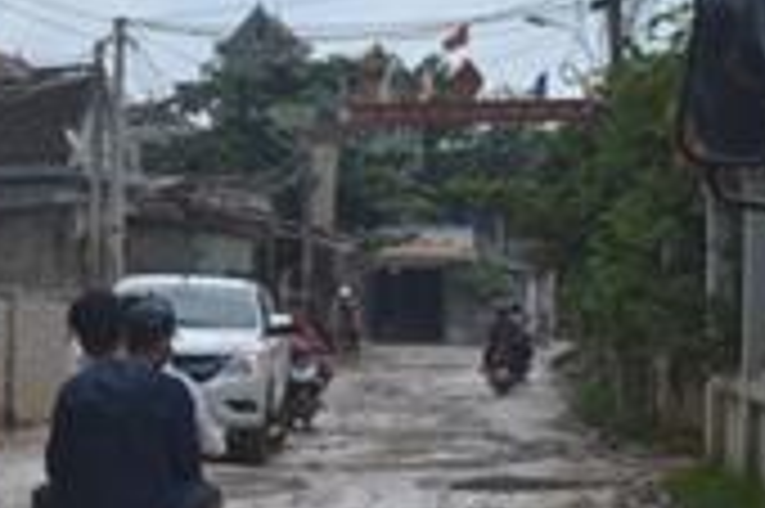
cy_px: 488
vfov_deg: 10.7
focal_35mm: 127
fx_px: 2696
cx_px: 58
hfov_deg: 15.9
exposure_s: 1/160
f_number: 6.3
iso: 100
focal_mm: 24
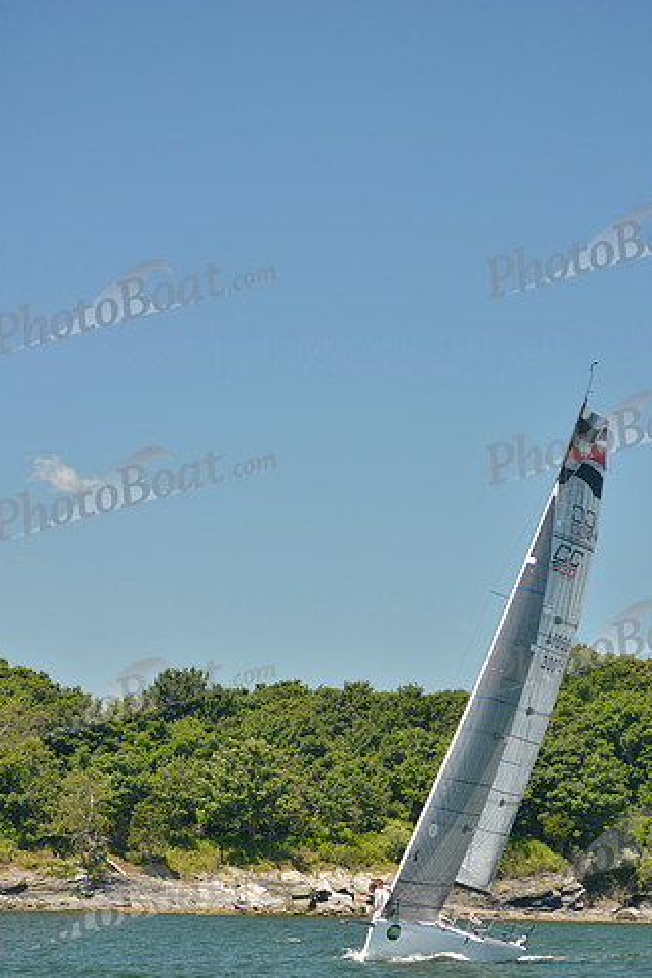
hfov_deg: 11.4
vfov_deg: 17.1
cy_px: 567
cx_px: 382
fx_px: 3260
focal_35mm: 120
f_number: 3.2
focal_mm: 100
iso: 280
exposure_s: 1/1250
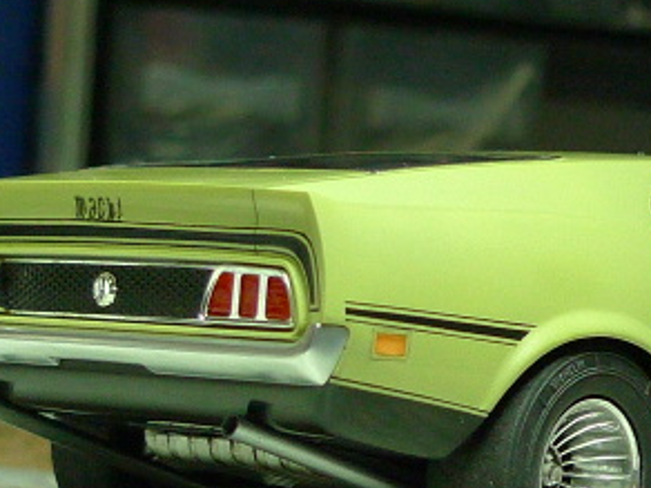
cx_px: 575
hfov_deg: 14.2
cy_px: 343
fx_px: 2595
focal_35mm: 138
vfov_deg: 10.7
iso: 320
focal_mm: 7.4
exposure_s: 1/50
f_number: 2.3
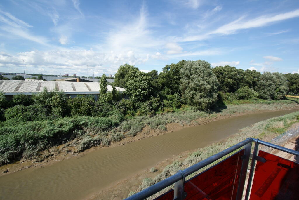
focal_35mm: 15
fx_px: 125
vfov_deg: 77.5
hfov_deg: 100.3
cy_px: 100
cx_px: 150
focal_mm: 10
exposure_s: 1/160
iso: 100
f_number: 10
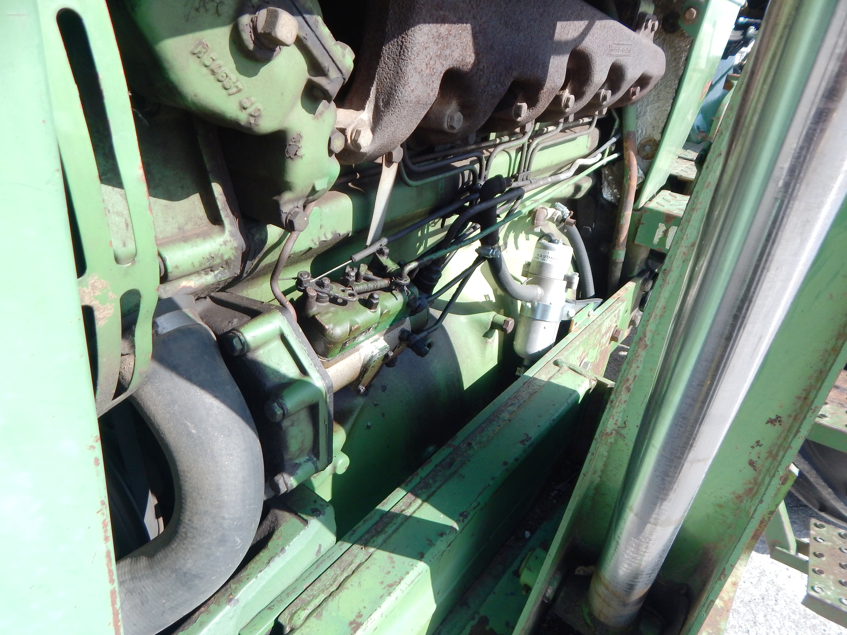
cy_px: 318
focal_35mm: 22
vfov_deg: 61.1
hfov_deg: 76.4
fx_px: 538
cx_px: 424
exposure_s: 1/500
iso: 125
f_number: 3
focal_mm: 4
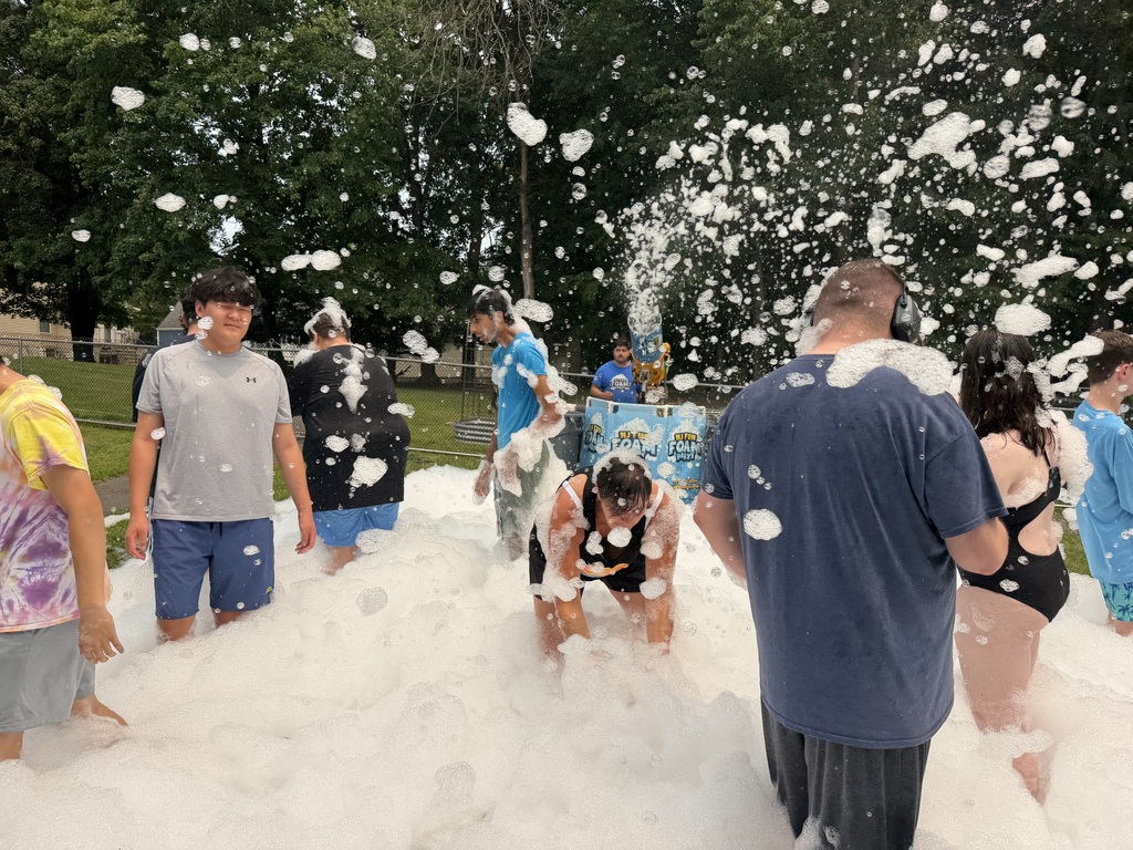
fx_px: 786
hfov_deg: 71.6
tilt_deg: -5.5
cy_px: 425
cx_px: 566
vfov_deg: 56.8
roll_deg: +0.3
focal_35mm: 24
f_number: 1.78
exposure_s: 1/3584
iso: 80
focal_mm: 6.76
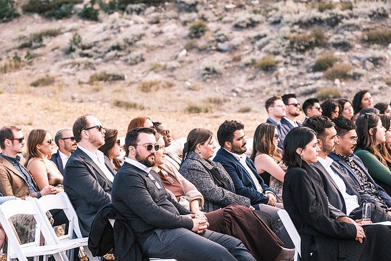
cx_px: 196
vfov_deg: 12.2
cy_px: 130
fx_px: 1217
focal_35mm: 112
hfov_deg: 18.3
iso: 400
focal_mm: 74.4
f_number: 3.2
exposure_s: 1/800
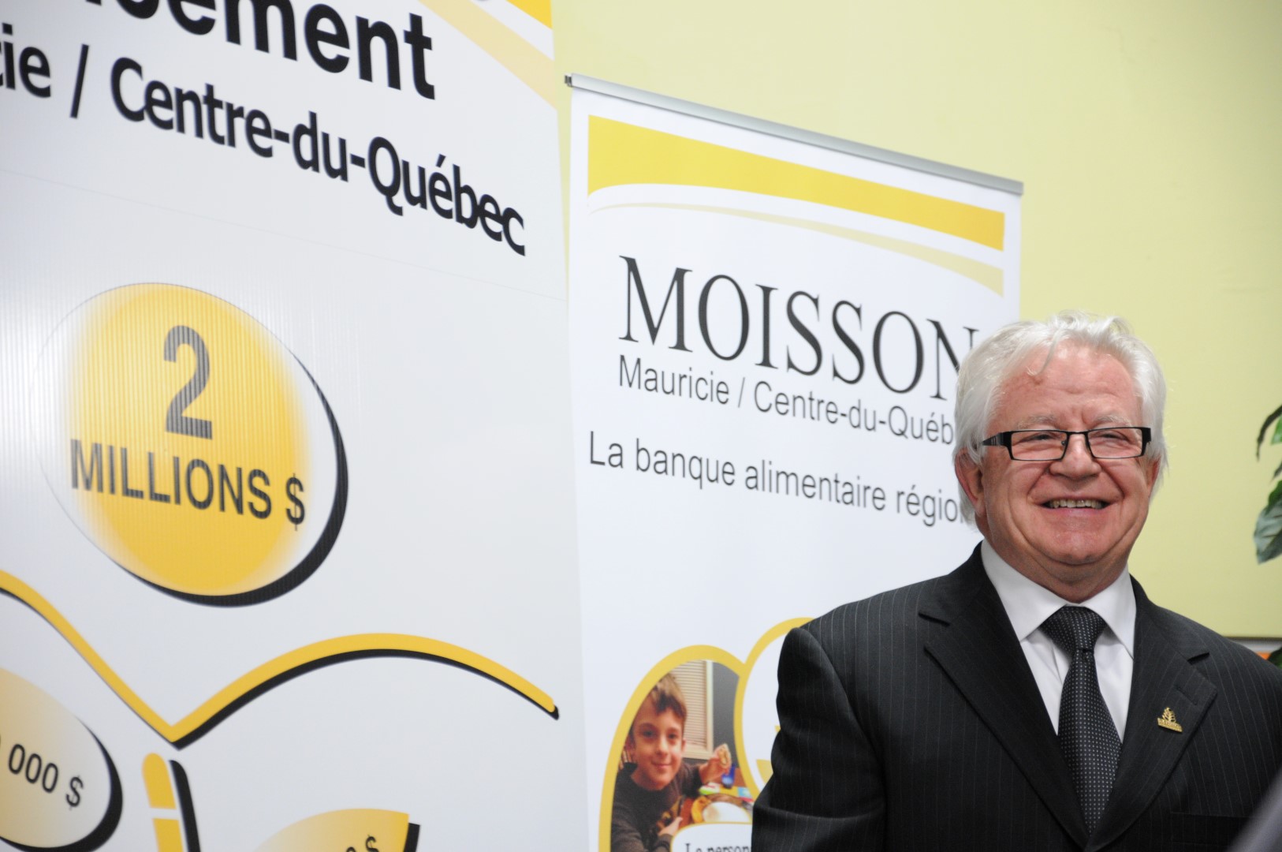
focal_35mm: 147
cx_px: 641
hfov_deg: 14.0
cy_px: 426
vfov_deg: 9.3
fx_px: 5228
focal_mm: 98
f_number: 5.6
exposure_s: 1/50
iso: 1000
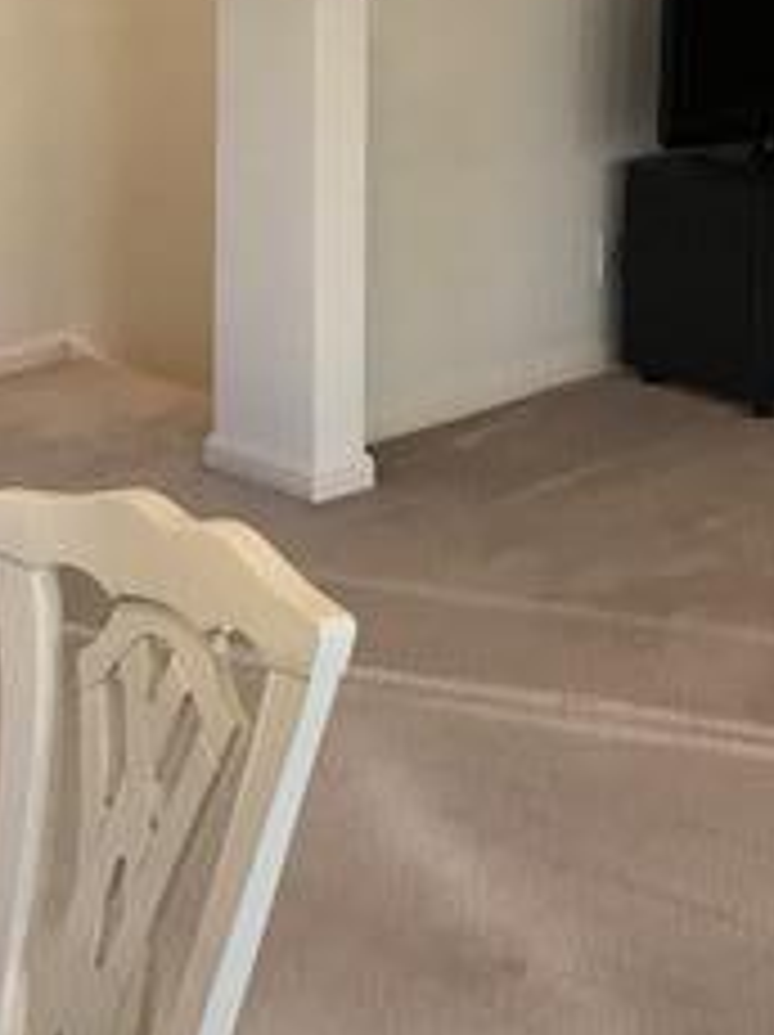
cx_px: 922
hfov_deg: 18.0
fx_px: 2330
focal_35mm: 78
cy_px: -216
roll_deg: +0.2
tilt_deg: -1.3
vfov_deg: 22.9
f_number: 1.8
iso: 40
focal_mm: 3.99
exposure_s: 1/24
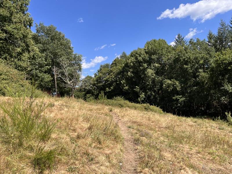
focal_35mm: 26
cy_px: 87
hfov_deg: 67.3
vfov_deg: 53.1
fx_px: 174
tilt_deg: +1.7
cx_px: 116
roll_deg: +7.1
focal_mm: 5.1
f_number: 1.6
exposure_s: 1/2062
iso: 50
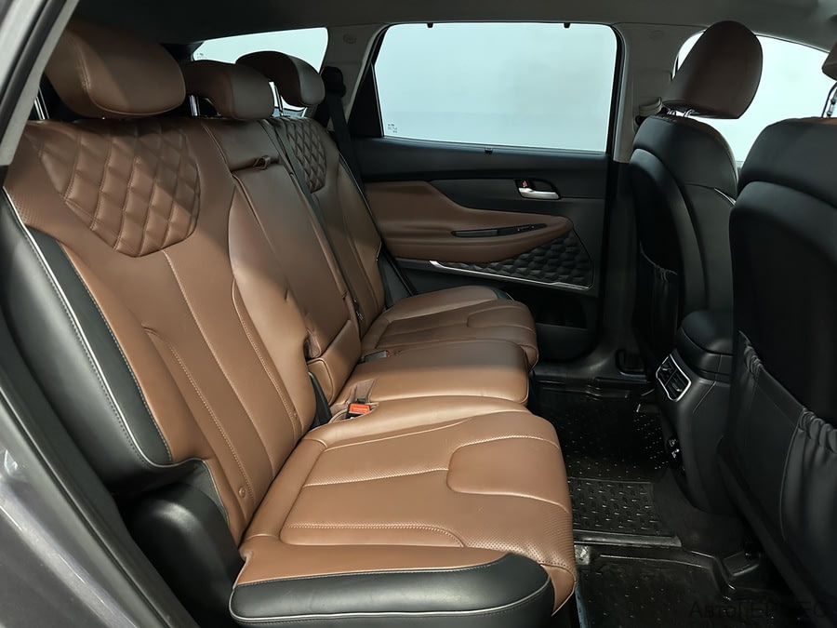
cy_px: 314
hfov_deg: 71.6
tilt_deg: -18.1
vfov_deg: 56.8
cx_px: 418
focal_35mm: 24
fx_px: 580
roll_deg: -0.8
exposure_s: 1/50
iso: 800
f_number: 1.78
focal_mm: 6.86
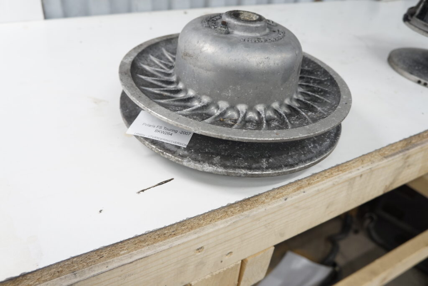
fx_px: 357
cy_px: 143
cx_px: 214
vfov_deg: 43.6
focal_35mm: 30
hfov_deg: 61.9
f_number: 4
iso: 400
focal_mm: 20
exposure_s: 1/60
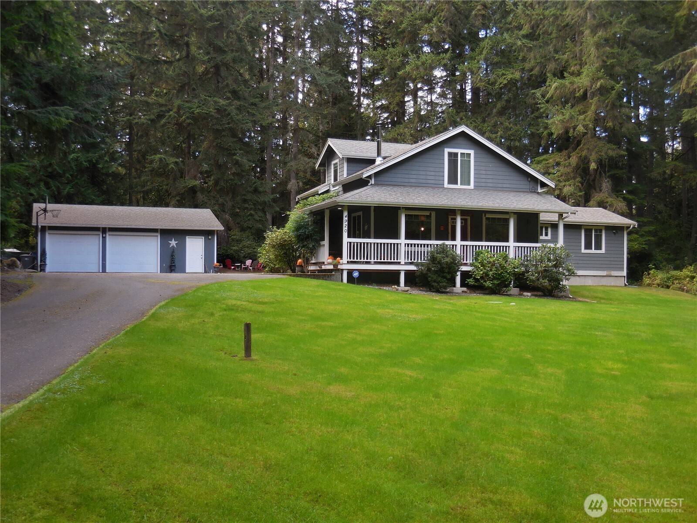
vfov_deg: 36.8
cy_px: 262
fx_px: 785
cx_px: 348
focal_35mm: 39
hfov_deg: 47.9
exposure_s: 1/50
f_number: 3.9
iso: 125
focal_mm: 7
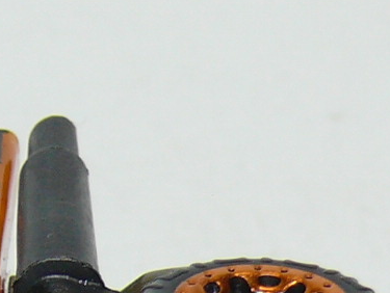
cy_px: 484
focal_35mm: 439
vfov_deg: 3.4
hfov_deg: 4.5
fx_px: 4951
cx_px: -180
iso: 100
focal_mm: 13.4
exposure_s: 1/30
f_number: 4
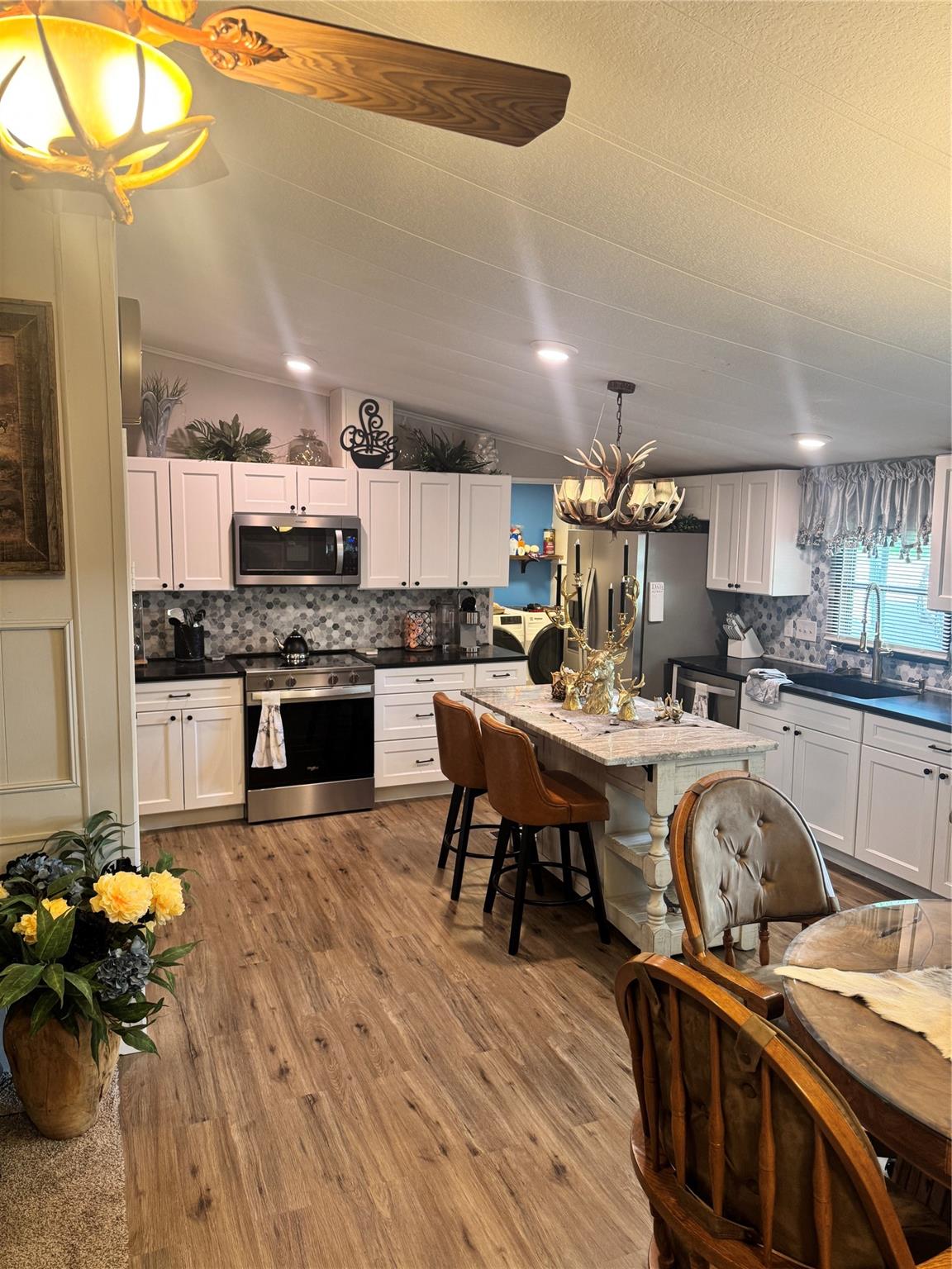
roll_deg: +0.2
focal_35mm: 24
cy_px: 634
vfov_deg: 71.6
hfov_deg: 56.8
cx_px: 476
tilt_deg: -6.4
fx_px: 880
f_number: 1.78
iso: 125
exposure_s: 1/60
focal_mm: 6.76
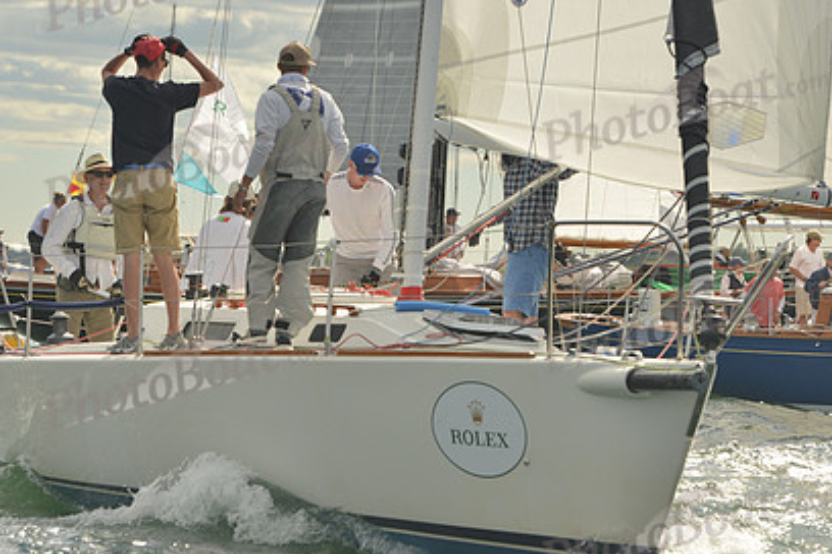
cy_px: 243
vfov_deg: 6.9
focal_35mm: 199
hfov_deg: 10.3
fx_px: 4599
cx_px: 438
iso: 400
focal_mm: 140
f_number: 7.1
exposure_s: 1/640
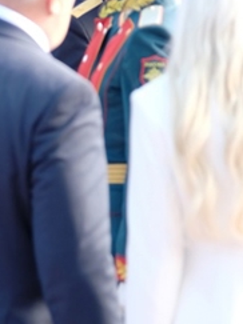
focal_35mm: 270
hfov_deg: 5.5
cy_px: 111
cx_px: -122
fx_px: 2529
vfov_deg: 7.3
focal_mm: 60.8
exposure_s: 1/105
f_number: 4
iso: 160
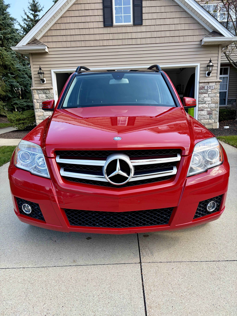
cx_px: 118
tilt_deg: -13.4
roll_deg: +2.4
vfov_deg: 67.3
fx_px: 237
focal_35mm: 26
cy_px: 158
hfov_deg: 53.1
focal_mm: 5.96
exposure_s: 1/571
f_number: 1.6
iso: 50
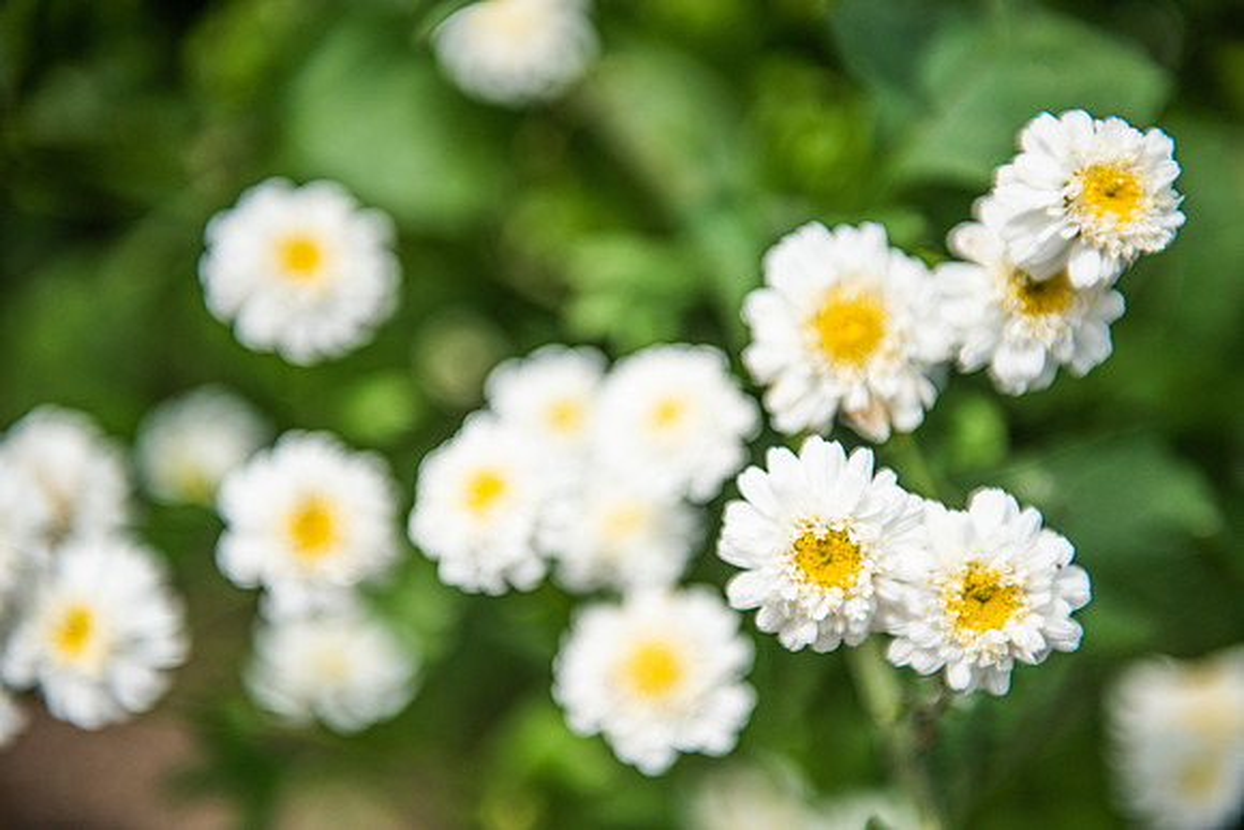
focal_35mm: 70
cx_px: 622
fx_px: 2419
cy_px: 415
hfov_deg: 28.8
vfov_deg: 19.5
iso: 500
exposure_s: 1/8000
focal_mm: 70
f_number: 2.8
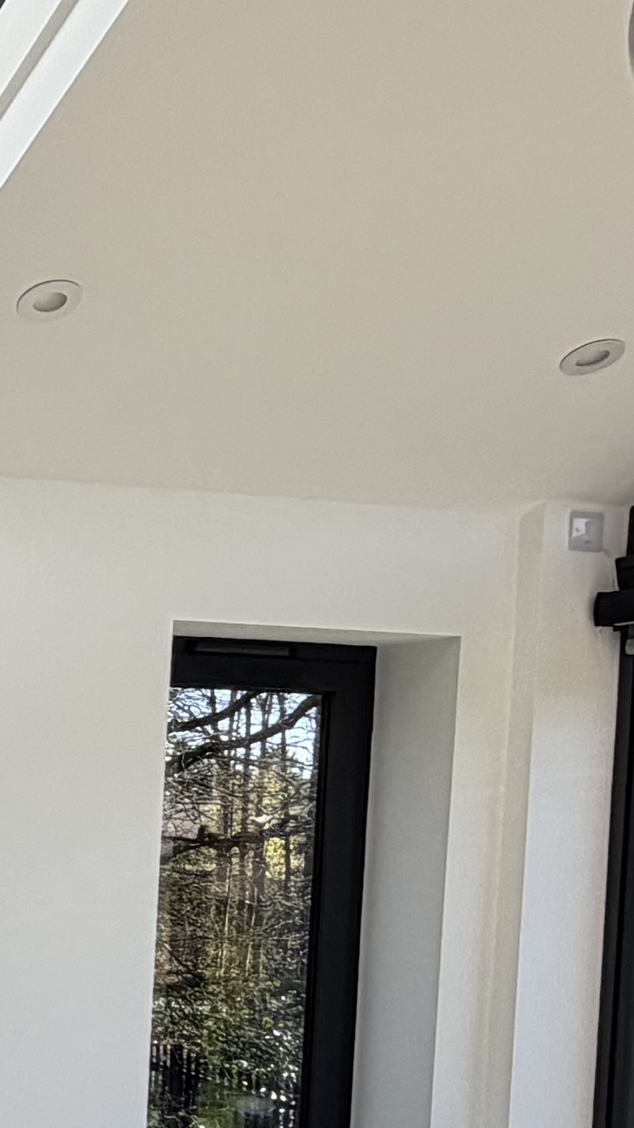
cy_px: 951
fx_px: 1854
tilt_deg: -3.4
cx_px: -433
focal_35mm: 62
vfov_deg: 32.6
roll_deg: -2.3
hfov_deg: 16.8
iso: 50
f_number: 2.2
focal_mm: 2.22
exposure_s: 1/502
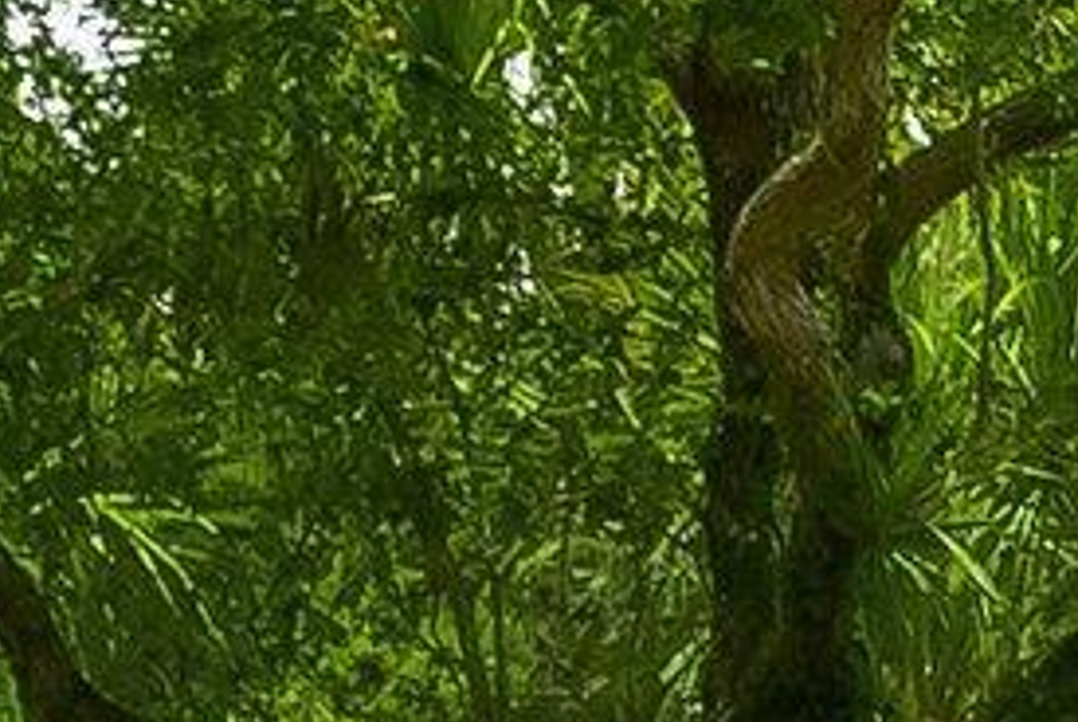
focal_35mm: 268
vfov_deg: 5.1
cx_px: -1494
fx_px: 8033
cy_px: 1371
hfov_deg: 7.2
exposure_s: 1/100
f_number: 8
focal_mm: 24
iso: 400
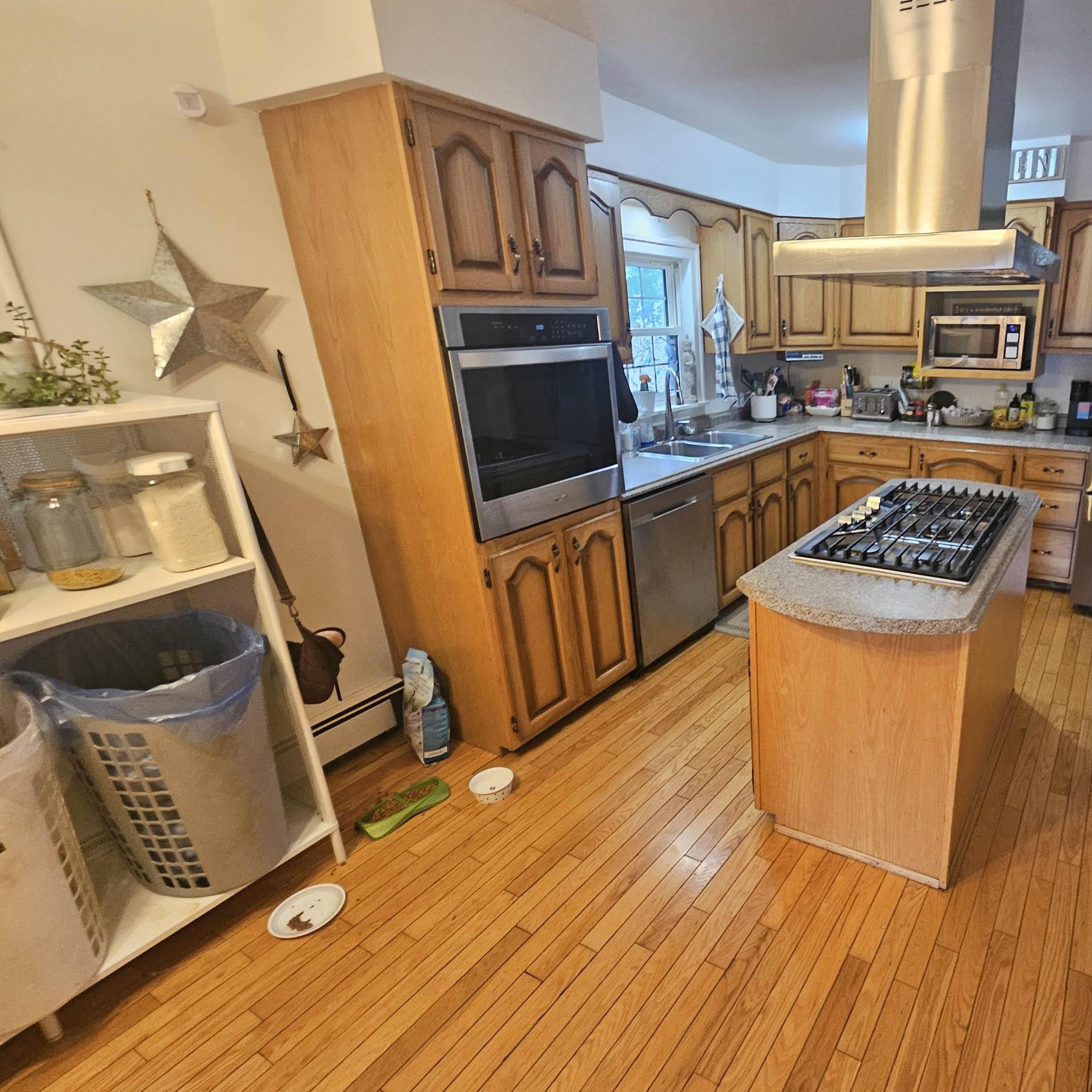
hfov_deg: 78.4
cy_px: 561
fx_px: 607
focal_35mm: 17
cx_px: 804
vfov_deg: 83.9
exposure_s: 1/40
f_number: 2.2
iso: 400
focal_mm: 2.2
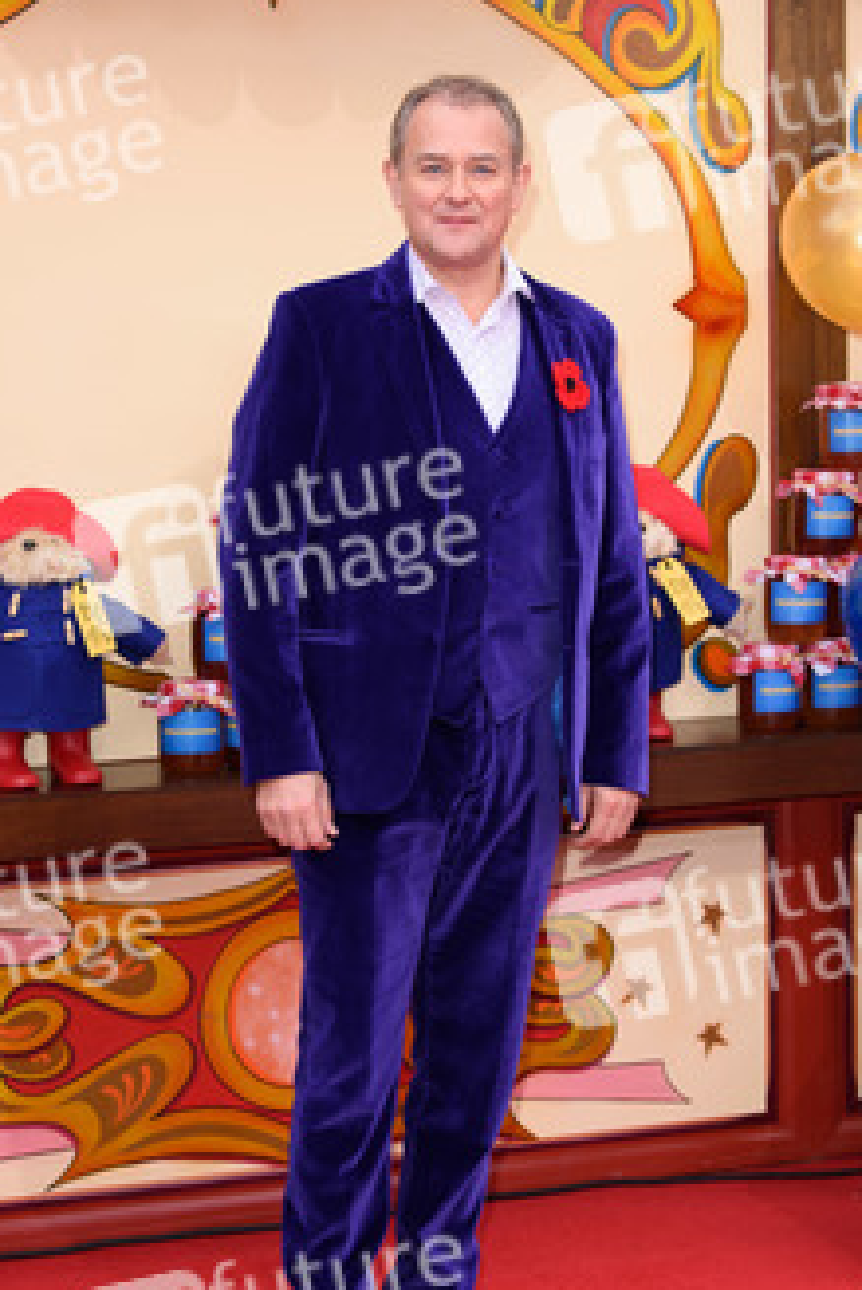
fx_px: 4162
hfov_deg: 11.8
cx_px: 392
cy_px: 739
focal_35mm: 116
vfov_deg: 17.6
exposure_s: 1/250
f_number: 5.6
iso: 320
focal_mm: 95
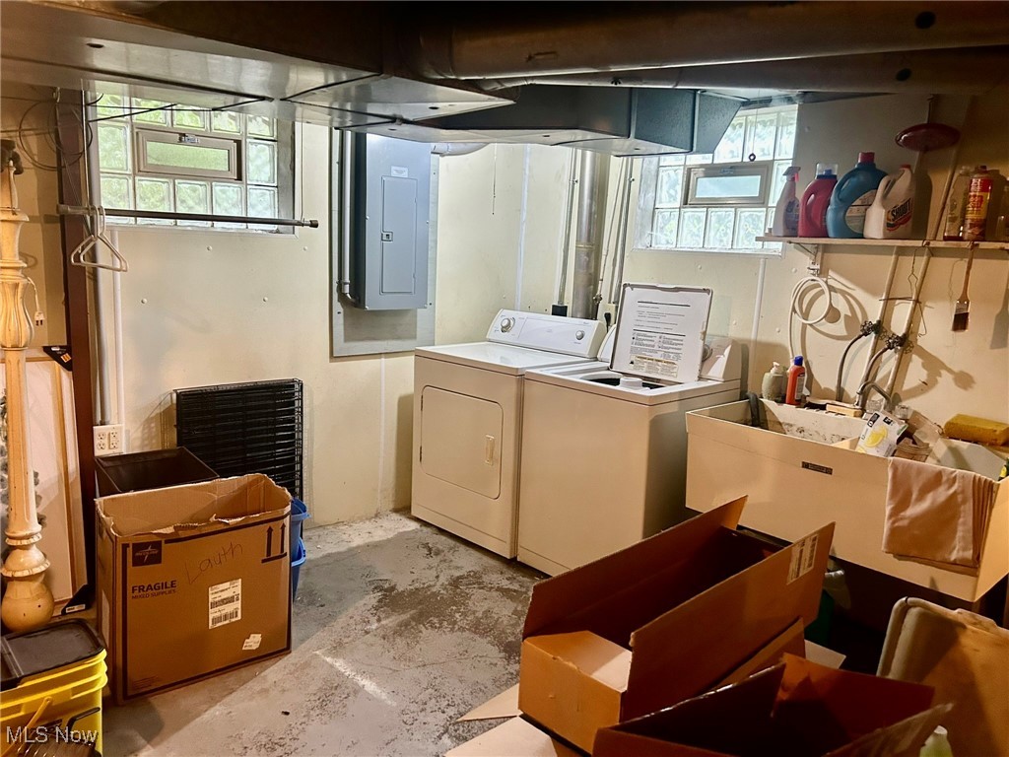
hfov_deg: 67.3
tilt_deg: -8.1
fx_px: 758
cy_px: 378
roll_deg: -0.7
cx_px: 504
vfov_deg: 53.1
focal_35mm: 26
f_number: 1.5
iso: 320
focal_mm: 5.7
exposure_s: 1/60
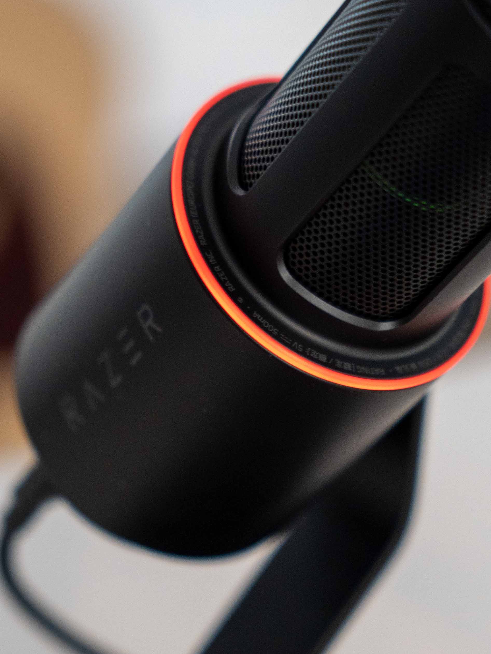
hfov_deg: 9.2
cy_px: 608
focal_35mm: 162
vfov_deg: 12.1
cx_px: 307
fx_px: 3062
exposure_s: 1/100
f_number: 2.8
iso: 500
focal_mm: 60.7
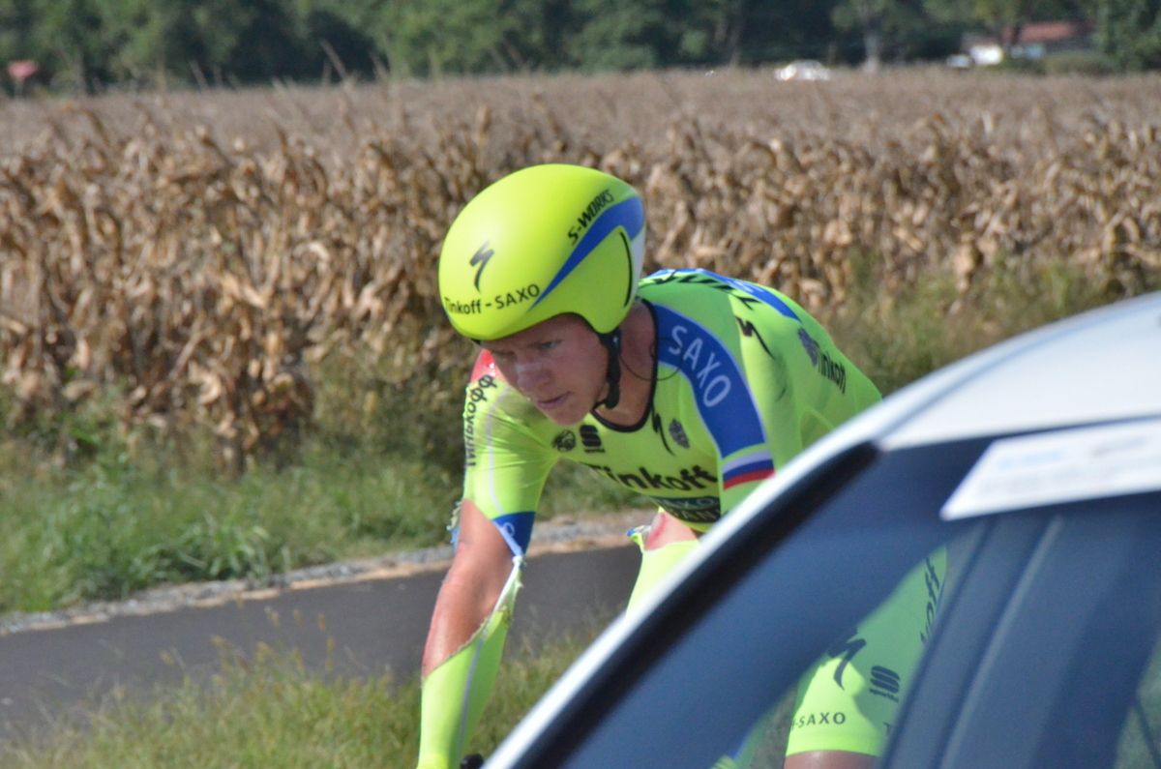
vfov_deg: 4.6
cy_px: 384
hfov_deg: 6.9
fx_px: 9656
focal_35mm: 300
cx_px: 580
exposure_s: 1/8000
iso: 3200
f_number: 11
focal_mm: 200
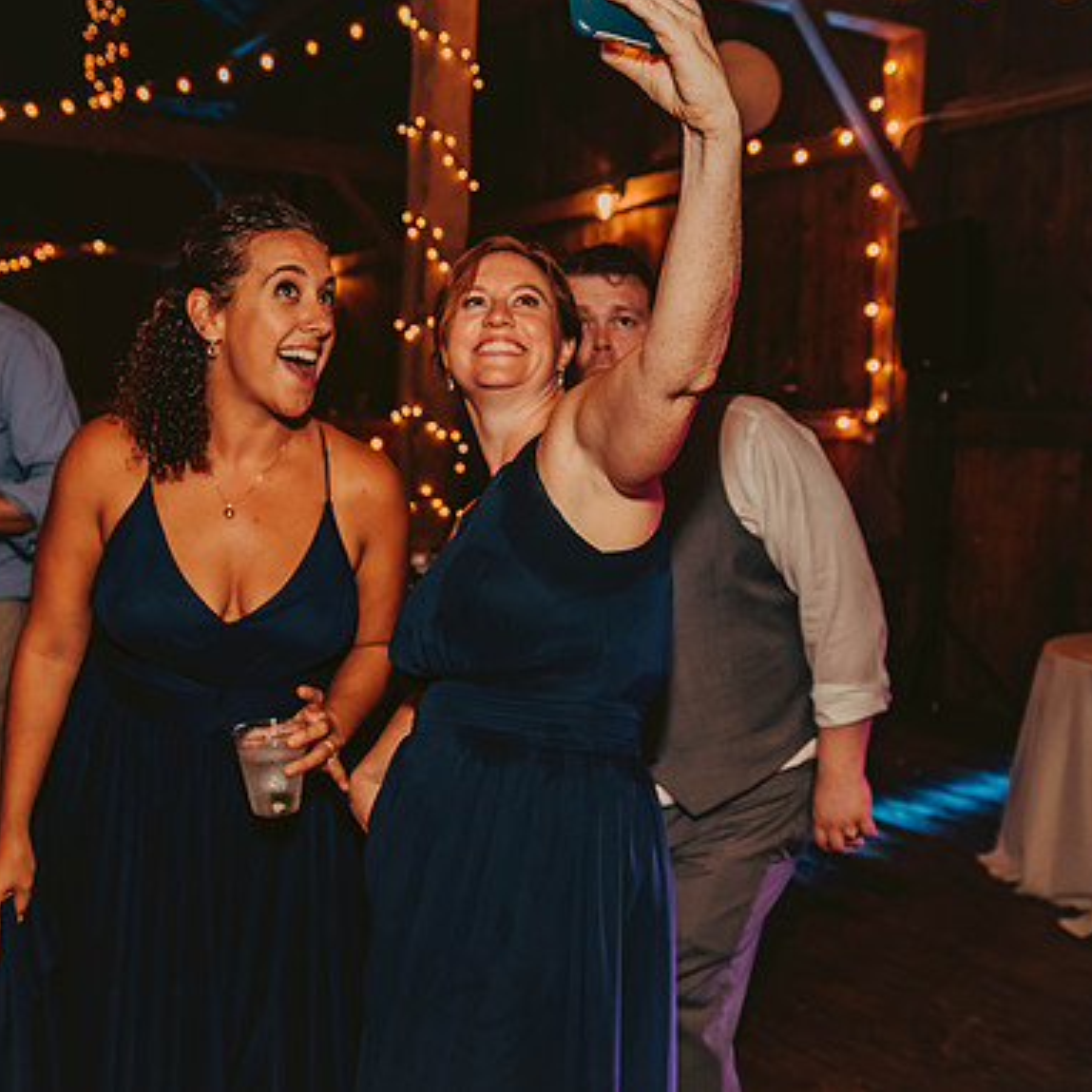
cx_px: 502
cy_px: 543
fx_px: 1285
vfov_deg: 46.0
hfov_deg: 46.0
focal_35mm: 36
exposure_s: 1/160
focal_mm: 28
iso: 1000
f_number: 2.8
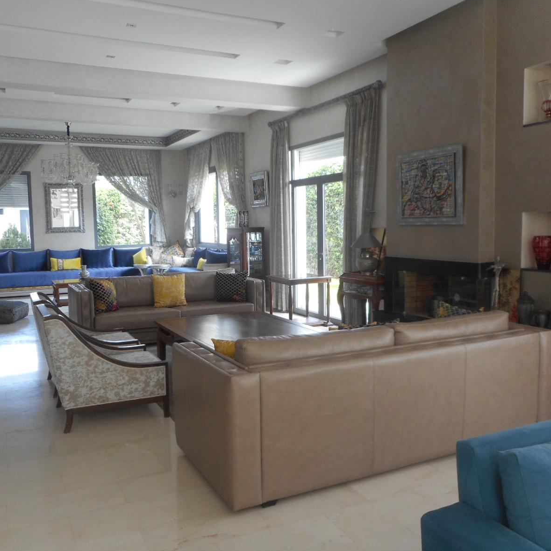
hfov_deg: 54.0
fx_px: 540
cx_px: 276
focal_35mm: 30
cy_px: 273
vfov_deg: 54.0
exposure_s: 1/30
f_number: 3.7
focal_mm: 4.5
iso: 125
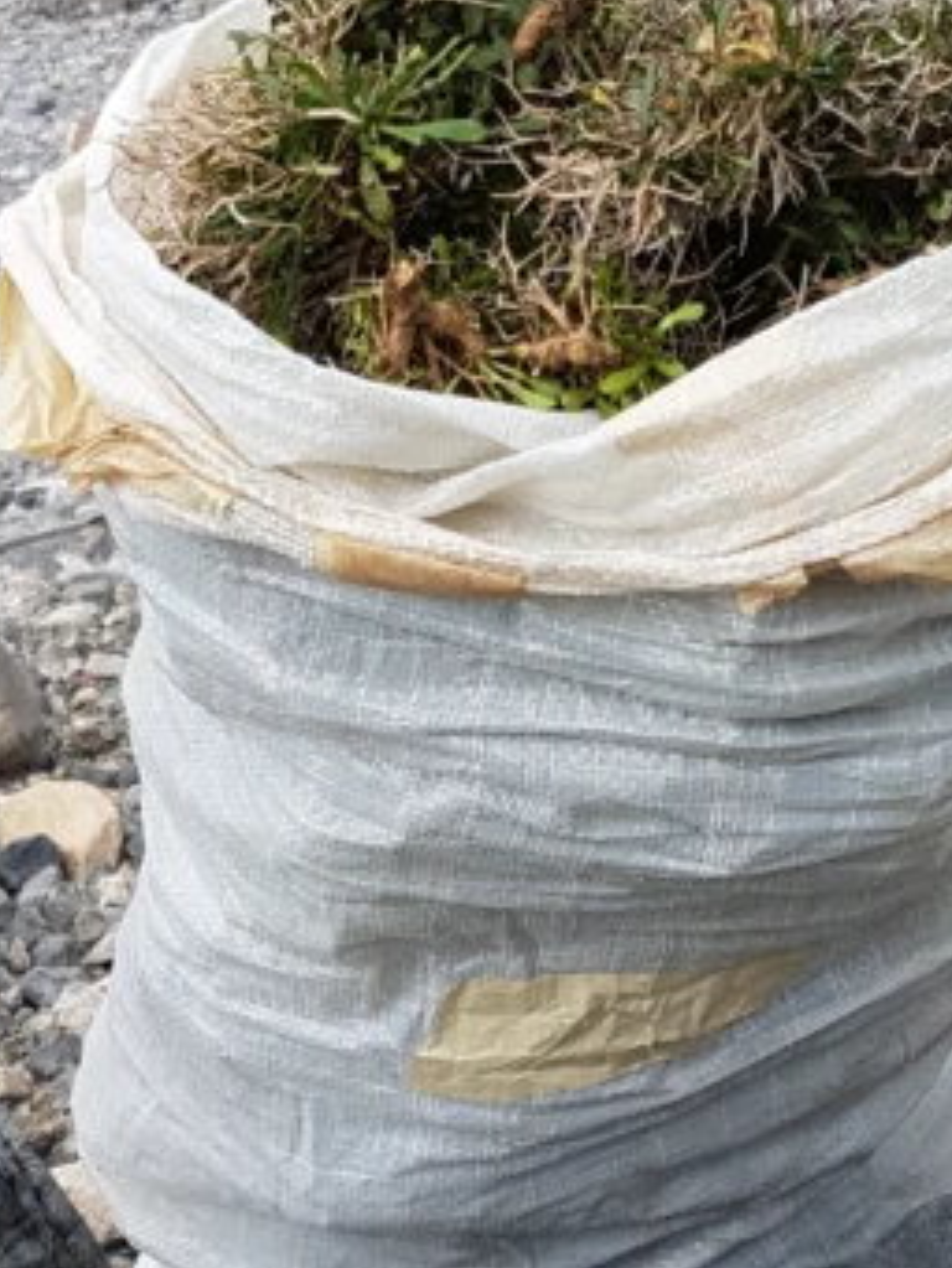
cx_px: 606
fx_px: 2858
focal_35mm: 78
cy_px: 495
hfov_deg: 18.9
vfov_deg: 25.0
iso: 40
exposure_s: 1/1568
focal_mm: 4.2
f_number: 1.7
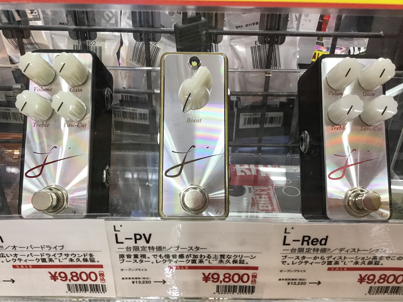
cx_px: 202
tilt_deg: -31.8
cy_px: 151
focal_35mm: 31
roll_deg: -1.9
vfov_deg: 45.4
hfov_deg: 58.4
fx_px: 361
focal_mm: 3.3
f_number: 2.4
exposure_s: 1/30
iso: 50
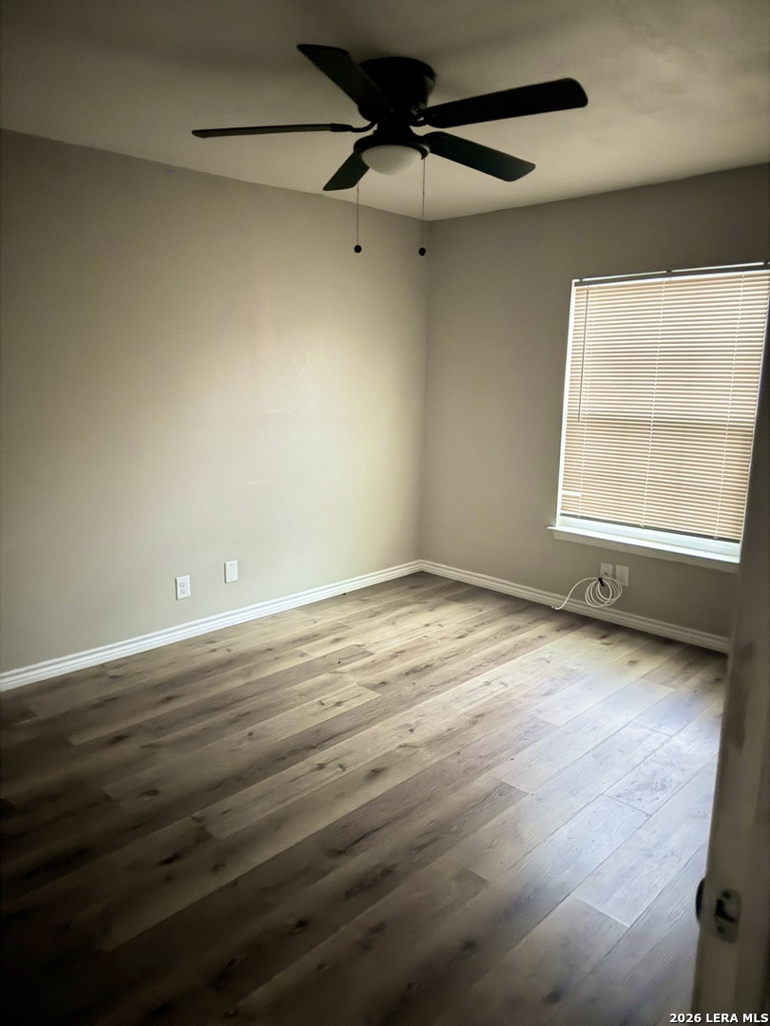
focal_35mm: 24
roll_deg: -0.1
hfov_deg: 56.8
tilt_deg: -11.4
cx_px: 385
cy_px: 513
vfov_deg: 71.6
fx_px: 712
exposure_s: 1/2
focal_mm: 6.76
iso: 2000
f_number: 1.78
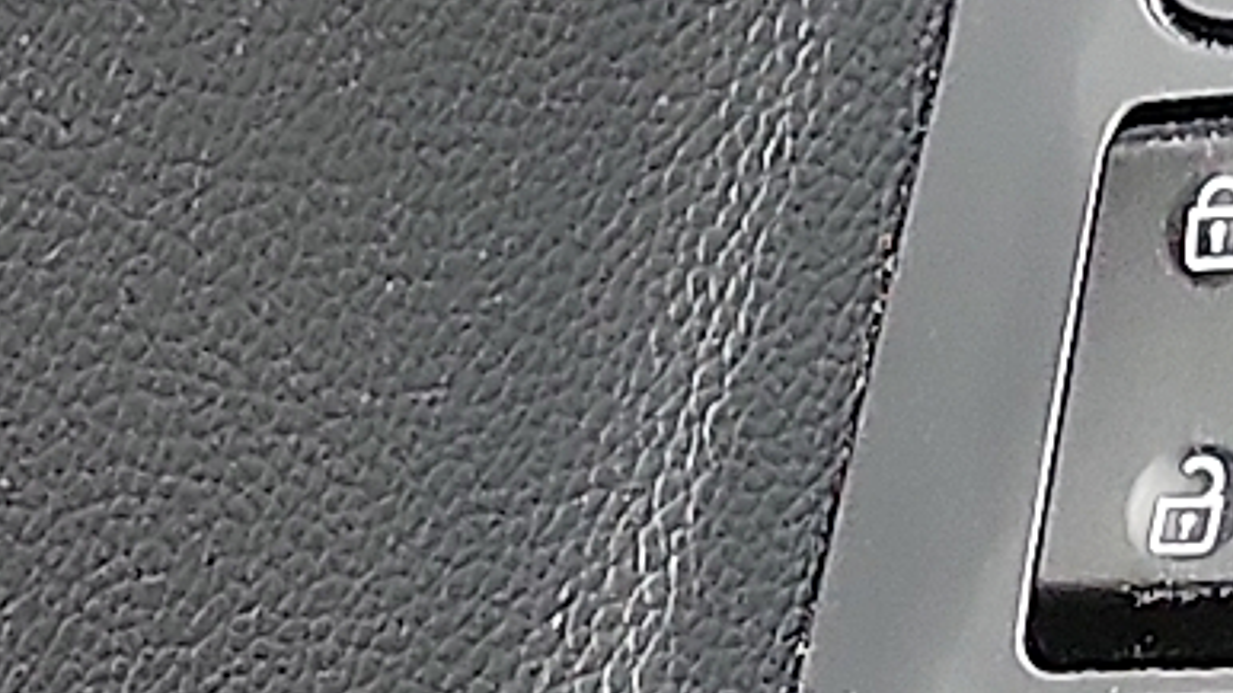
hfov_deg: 20.1
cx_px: 1124
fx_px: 3400
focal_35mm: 104
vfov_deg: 11.4
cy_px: 840
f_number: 1.8
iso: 353
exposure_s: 1/59.2
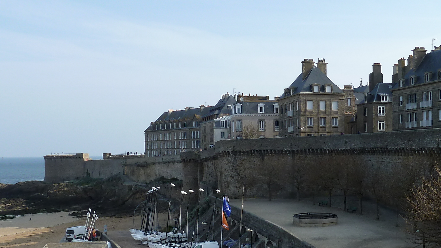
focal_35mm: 51
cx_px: 285
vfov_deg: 23.2
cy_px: 197
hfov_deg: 40.2
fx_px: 596
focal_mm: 4.1
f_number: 4
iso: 80
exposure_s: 1/400
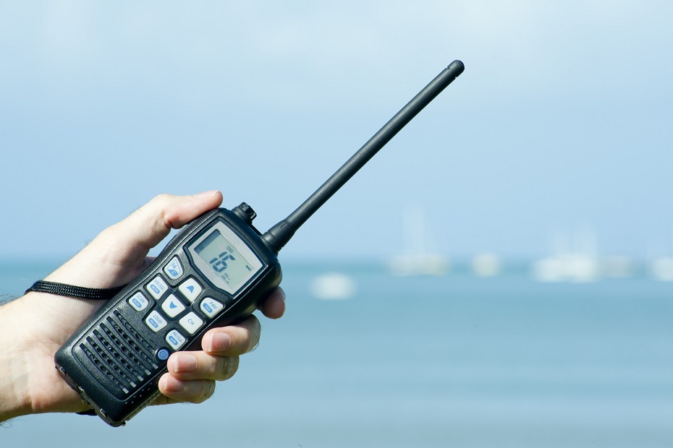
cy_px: 221
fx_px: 4823
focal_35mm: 258
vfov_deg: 5.3
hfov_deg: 8.0
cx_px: 345
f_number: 22
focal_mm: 240
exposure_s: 1/100
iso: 200
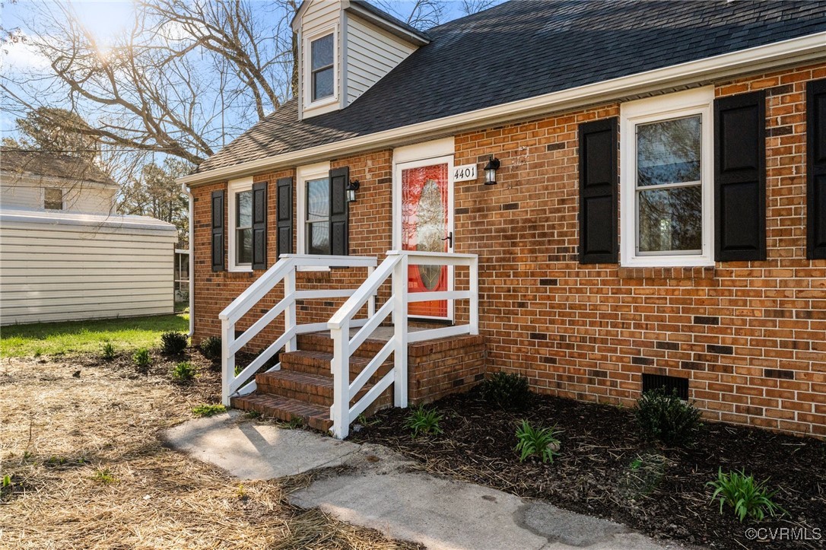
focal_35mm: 24
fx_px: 550
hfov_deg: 73.8
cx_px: 413
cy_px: 275
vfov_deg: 53.1
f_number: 8
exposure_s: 1/2000
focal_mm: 24
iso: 1000
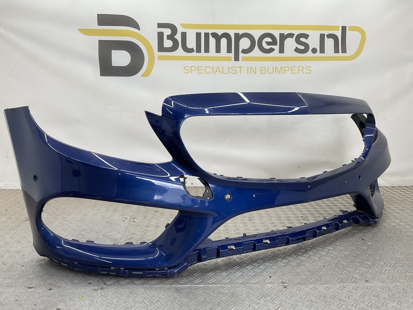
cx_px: 206
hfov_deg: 61.7
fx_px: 346
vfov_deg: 48.2
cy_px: 155
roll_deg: -1.8
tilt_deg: -9.9
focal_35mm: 29
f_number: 1.8
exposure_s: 1/120
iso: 20
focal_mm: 3
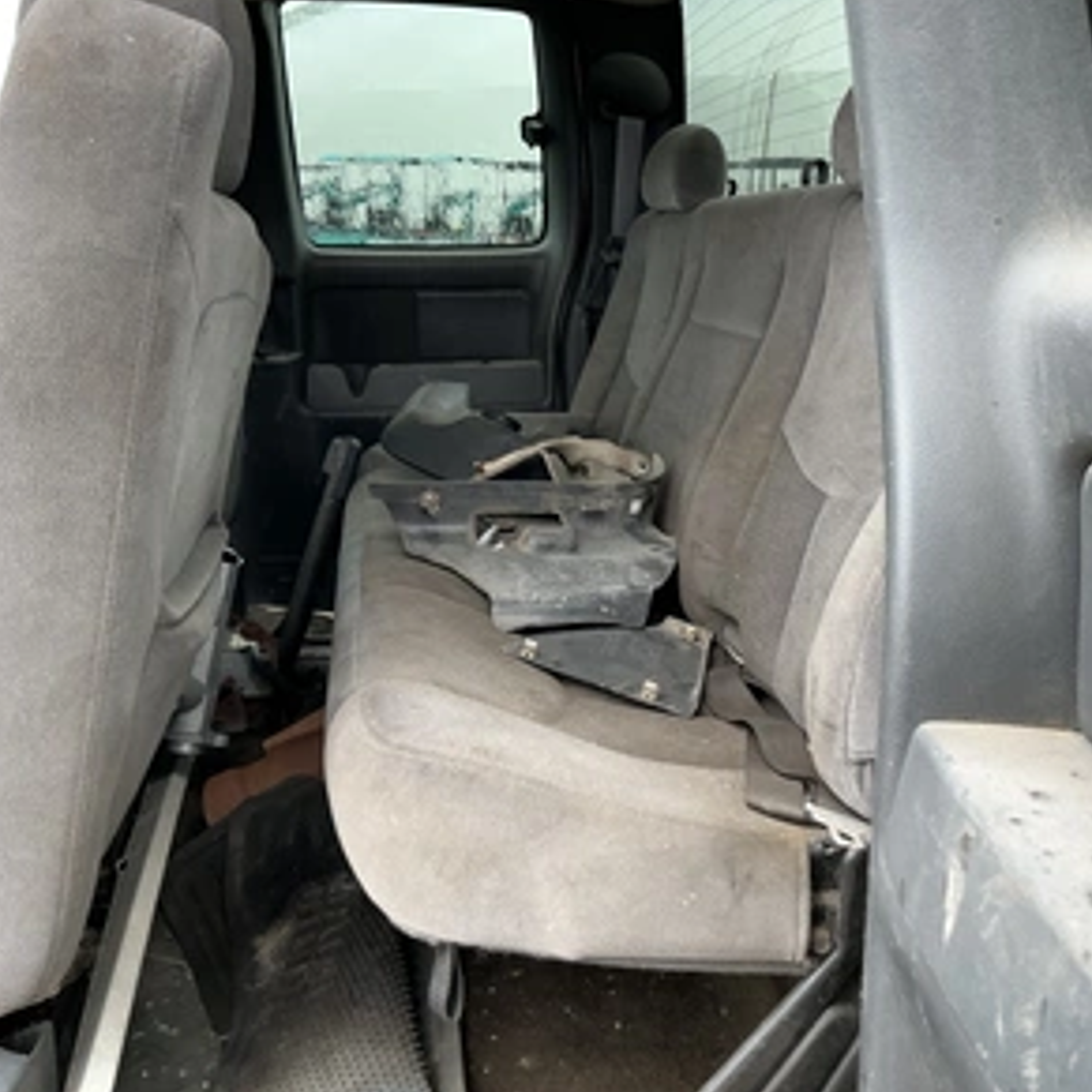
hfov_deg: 48.2
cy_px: 537
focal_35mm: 34
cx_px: 649
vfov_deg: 48.4
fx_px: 1213
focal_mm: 3
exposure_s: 1/122
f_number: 1.8
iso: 25
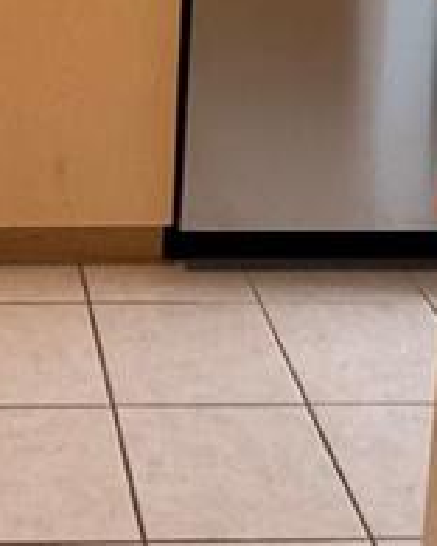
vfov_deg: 20.9
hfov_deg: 17.7
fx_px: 1358
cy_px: -140
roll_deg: -1.5
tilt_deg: -11.9
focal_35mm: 84
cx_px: -22
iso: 320
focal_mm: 2.22
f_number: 2.2
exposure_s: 1/120
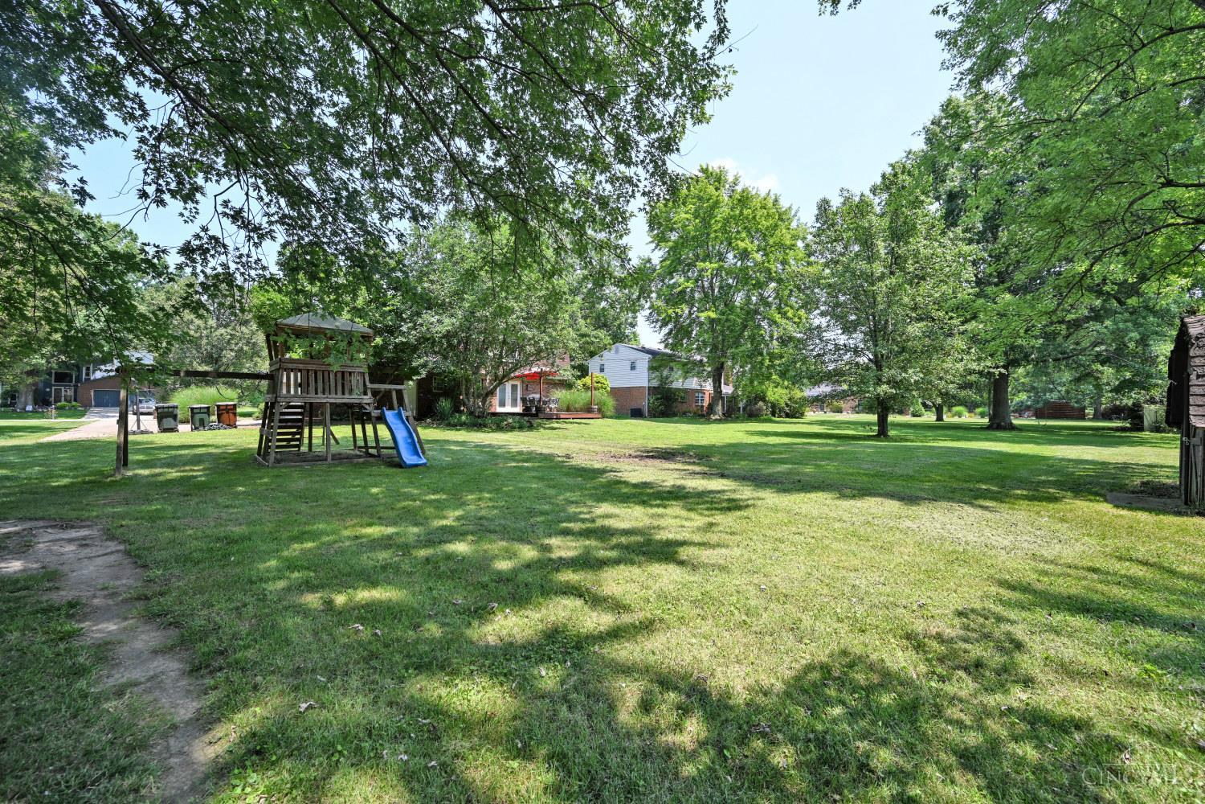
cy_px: 402
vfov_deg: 81.2
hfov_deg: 104.3
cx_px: 602
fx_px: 469
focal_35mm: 14
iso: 125
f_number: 5.6
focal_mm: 14
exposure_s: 1/250
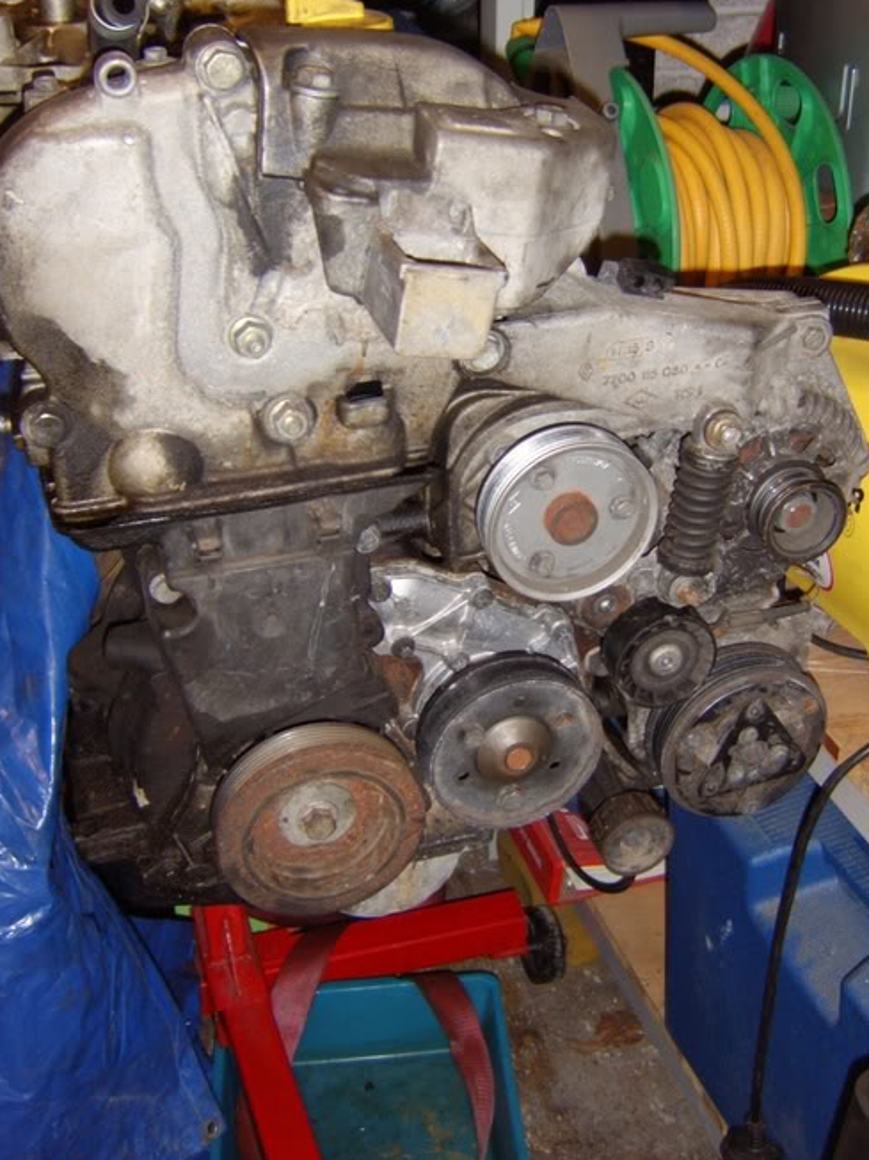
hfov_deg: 37.5
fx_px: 1273
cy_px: 513
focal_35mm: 38
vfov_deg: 48.9
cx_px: 528
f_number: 2.7
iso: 141
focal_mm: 8.13
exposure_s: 1/30
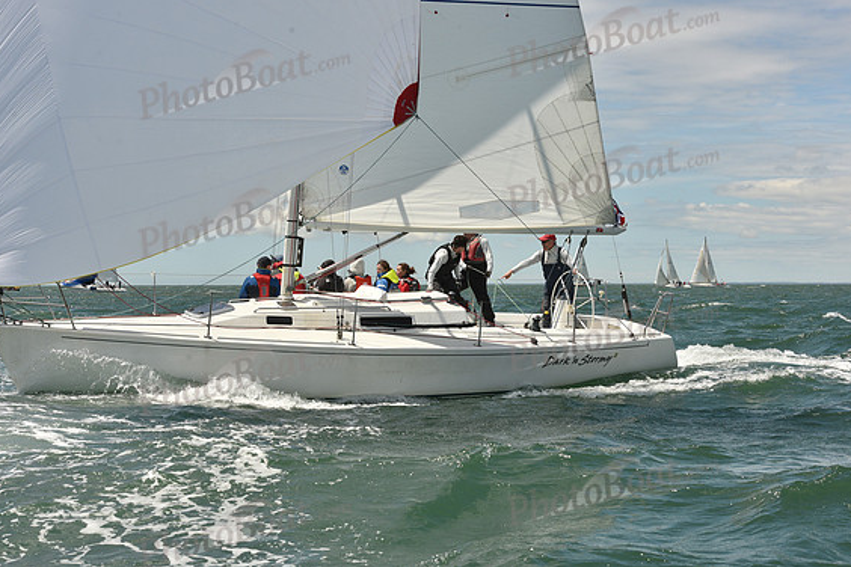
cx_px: 430
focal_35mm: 72
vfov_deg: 18.9
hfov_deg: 28.1
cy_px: 277
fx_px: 1702
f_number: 11
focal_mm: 70
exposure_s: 1/800
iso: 320
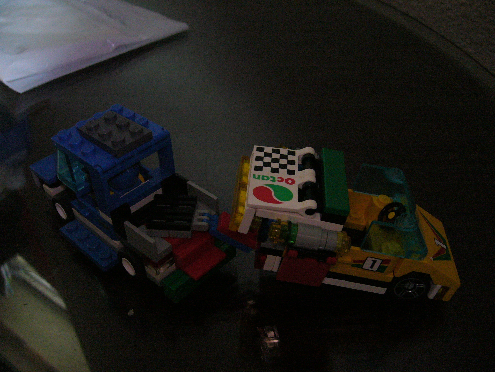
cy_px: 186
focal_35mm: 36
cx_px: 248
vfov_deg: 39.7
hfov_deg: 51.4
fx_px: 515
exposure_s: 1/60
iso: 400
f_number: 2.9
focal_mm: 6
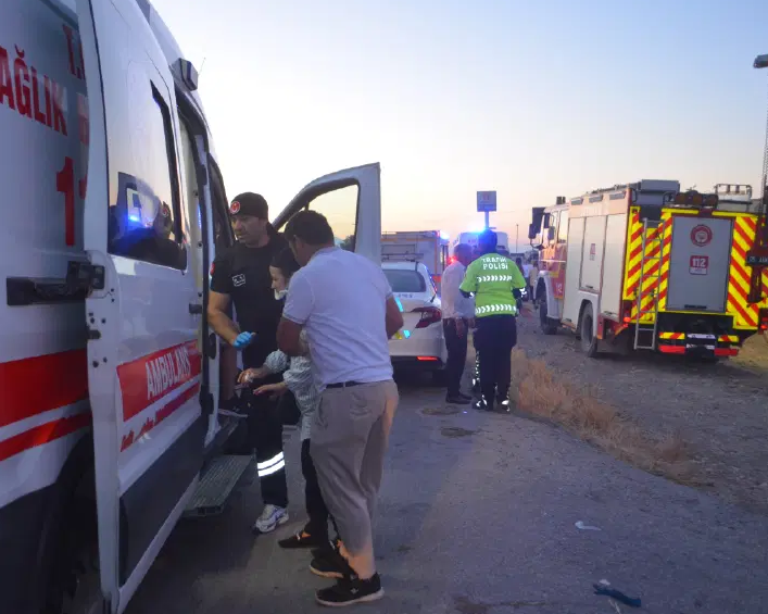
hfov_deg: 51.3
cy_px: 308
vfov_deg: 42.2
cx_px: 319
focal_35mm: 35
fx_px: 795
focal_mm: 20
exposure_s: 1/60
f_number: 3.8
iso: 900
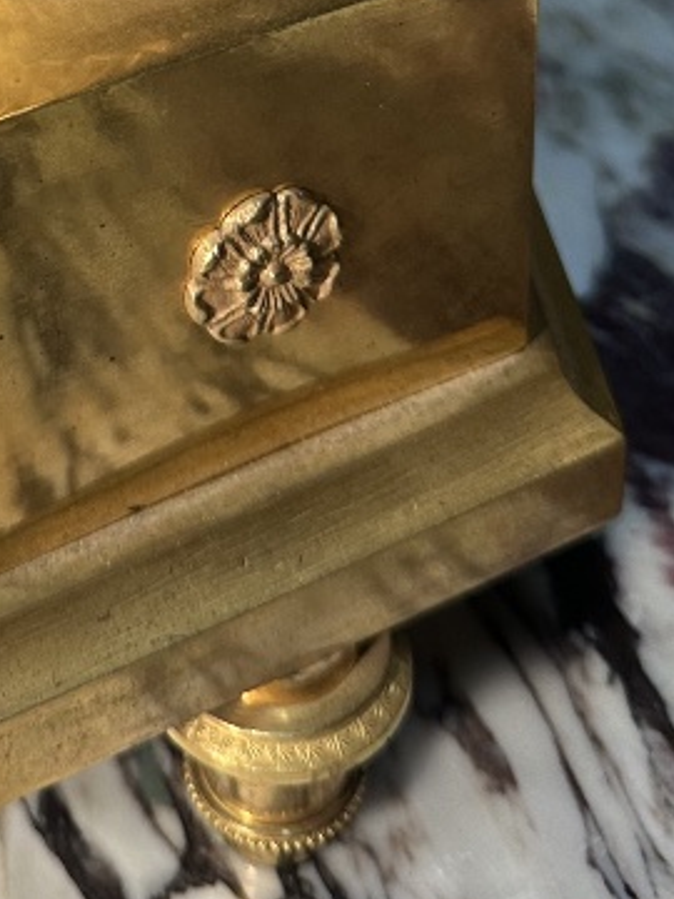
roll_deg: +3.3
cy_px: -327
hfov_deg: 18.0
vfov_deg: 21.6
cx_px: 5
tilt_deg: -26.8
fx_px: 2077
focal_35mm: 80
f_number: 1.78
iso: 125
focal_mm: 6.86
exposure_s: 1/100
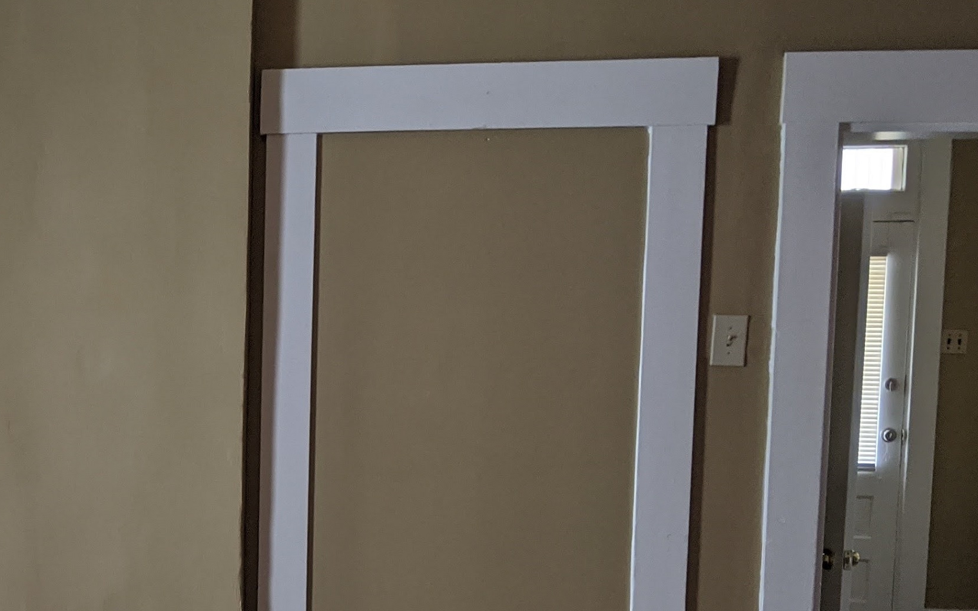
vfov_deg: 19.4
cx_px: 40
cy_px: 537
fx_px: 1759
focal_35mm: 66
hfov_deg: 29.4
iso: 78
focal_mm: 4.44
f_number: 1.8
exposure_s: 1/59.9
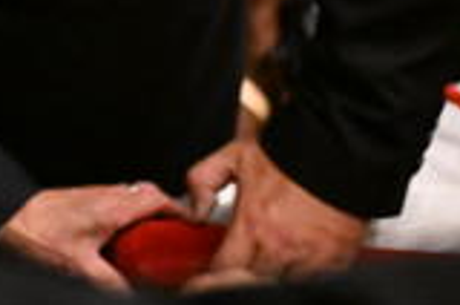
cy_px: -305
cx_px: -132
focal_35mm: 160
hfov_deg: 12.5
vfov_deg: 8.1
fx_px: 2040
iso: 12800
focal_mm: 37
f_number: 2.8
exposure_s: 1/200
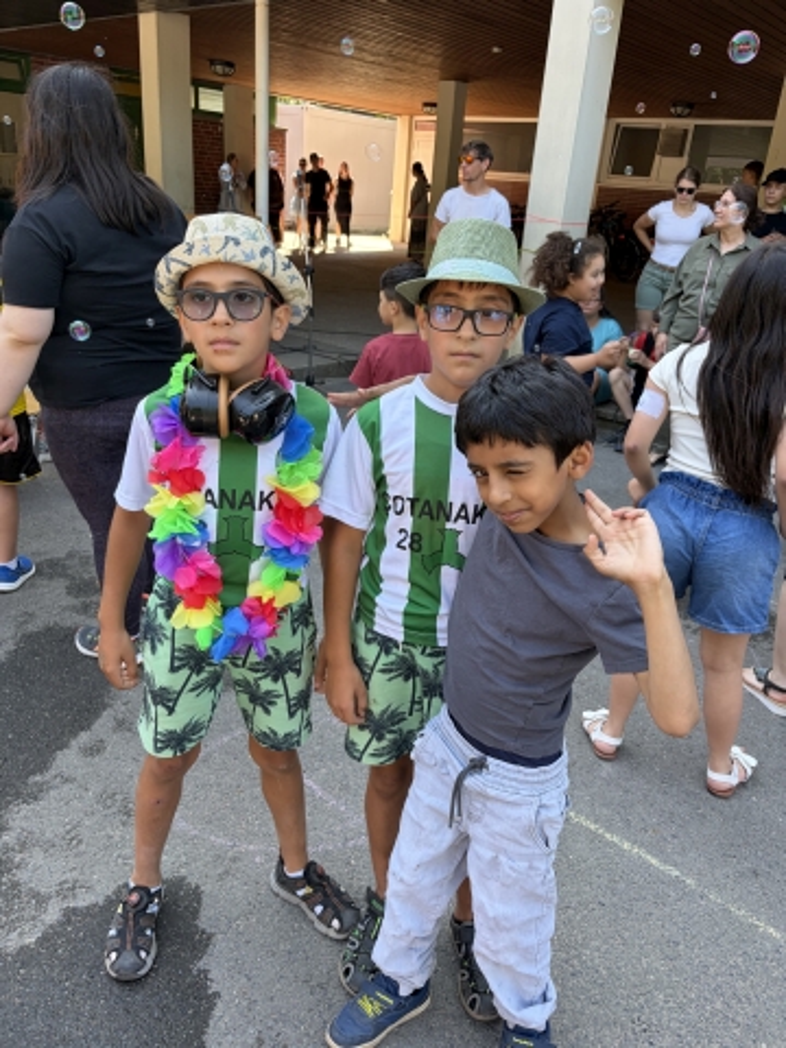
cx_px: 393
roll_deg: -3.8
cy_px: 524
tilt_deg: -22.5
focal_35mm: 26
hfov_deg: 53.1
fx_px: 787
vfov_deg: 67.3
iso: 64
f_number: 1.6
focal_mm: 5.96
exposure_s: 1/267
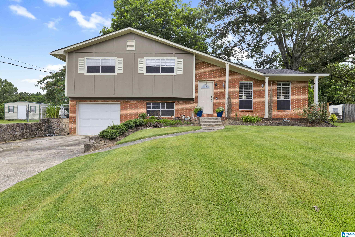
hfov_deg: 77.3
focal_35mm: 22
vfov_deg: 56.1
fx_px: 222
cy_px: 118
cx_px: 178
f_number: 8
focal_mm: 22.5
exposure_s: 1/100
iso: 100
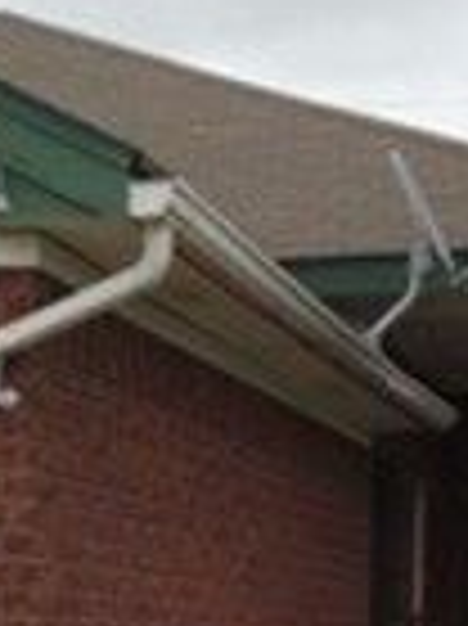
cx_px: 126
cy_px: 707
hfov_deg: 11.7
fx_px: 2275
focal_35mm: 126
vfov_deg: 15.2
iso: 50
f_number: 2.4
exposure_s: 1/916
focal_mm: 4.28
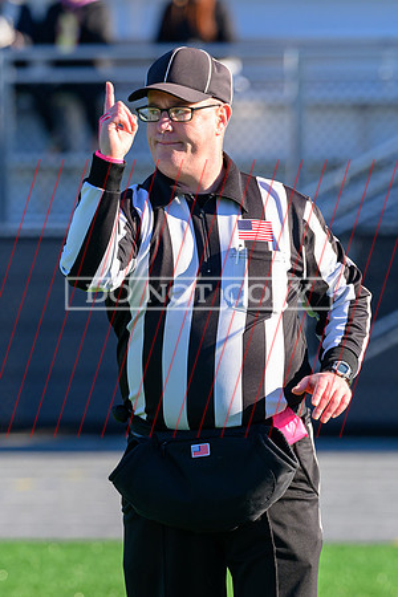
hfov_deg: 2.9
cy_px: 409
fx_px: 7915
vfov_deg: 4.3
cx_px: 140
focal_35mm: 477
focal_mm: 200
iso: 400
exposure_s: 1/1600
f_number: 4
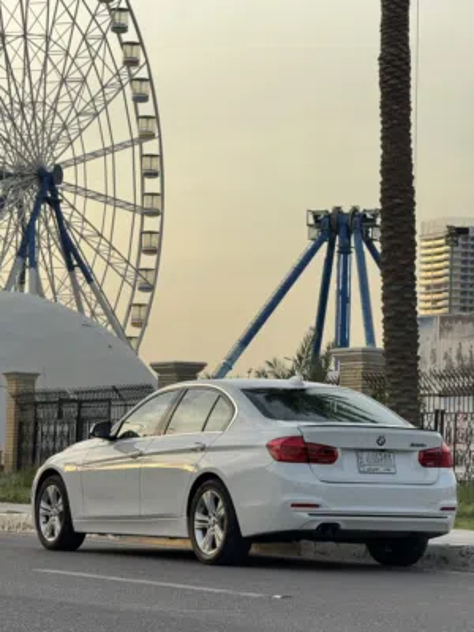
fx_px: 2191
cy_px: 316
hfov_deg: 12.3
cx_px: 237
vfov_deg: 16.4
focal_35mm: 120
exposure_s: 1/176
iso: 50
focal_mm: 15.66
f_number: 2.8
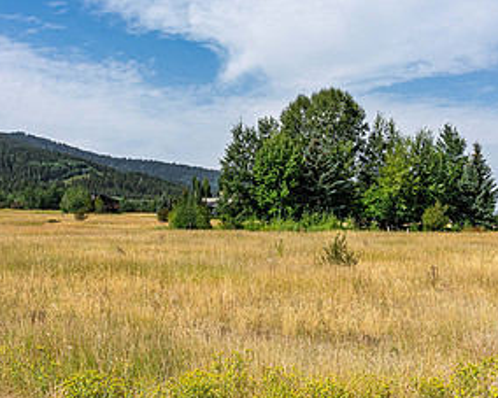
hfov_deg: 40.3
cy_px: 169
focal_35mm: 46
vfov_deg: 32.7
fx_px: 678
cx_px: 256
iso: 200
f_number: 9
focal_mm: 24
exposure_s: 1/1000
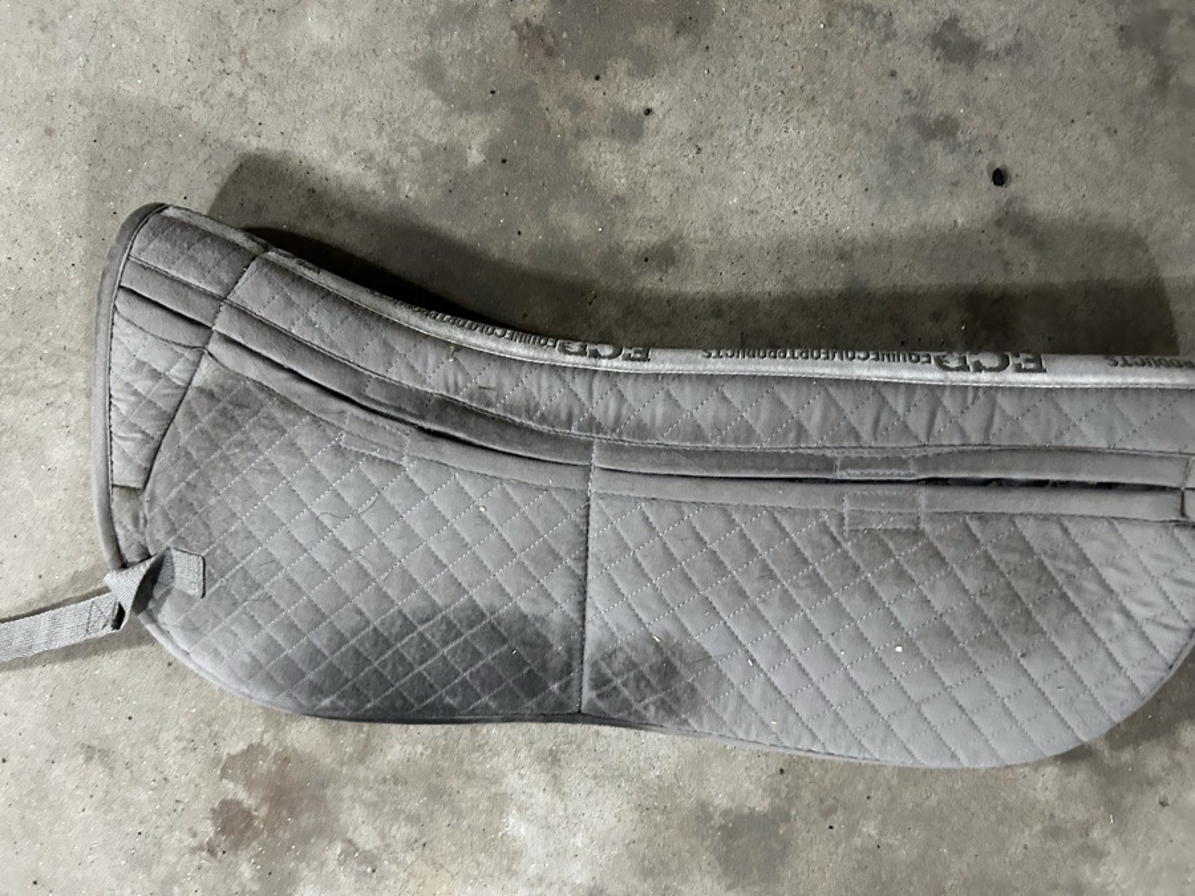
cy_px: 448
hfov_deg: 67.3
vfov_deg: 53.1
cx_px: 598
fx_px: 898
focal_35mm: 26
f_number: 1.5
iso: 400
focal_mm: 5.7
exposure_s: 1/60
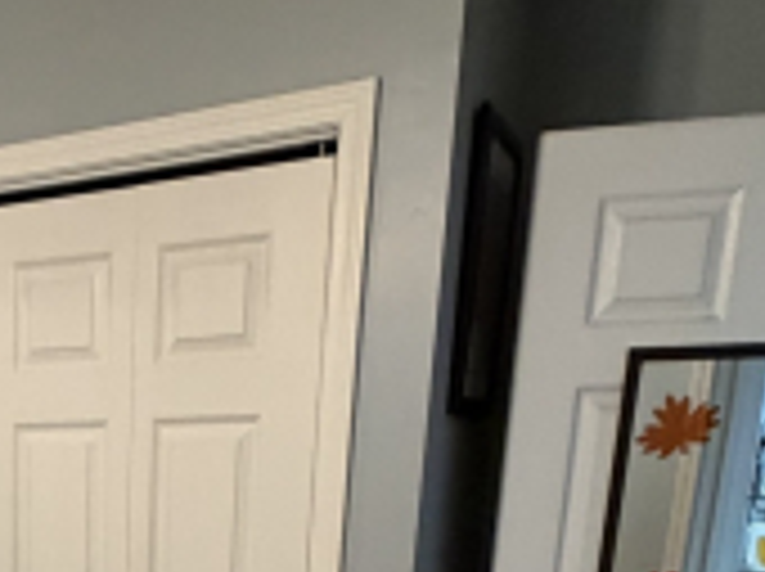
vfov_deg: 22.3
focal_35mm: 55
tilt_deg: -18.3
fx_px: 1214
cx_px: -58
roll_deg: +0.9
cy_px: 835
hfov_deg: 31.4
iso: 500
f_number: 2.2
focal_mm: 2.22
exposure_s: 1/60
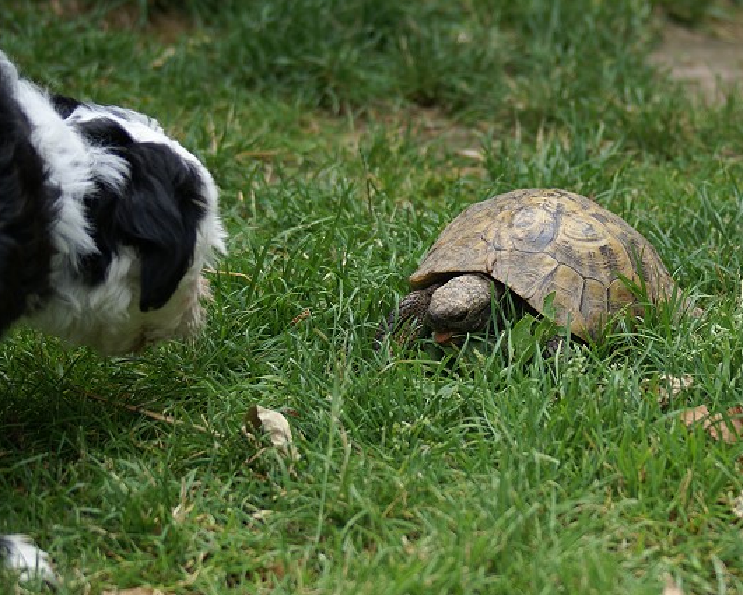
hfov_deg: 15.1
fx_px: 2806
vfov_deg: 12.1
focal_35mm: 128
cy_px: 300
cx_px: 354
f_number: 4.5
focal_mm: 75
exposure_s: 1/125
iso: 125
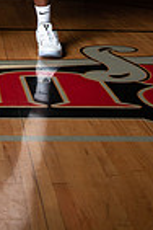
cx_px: 5
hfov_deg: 13.3
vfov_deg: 17.6
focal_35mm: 102
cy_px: -132
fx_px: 650
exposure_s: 1/200
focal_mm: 32
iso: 320
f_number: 14
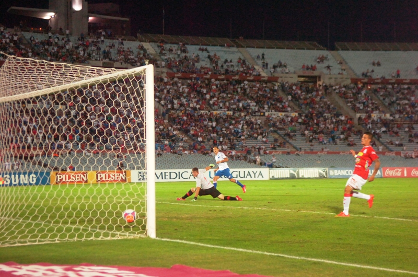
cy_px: 138
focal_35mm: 72
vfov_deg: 18.8
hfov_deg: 28.1
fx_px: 834
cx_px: 209
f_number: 2.8
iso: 1250
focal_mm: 48
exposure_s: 1/320
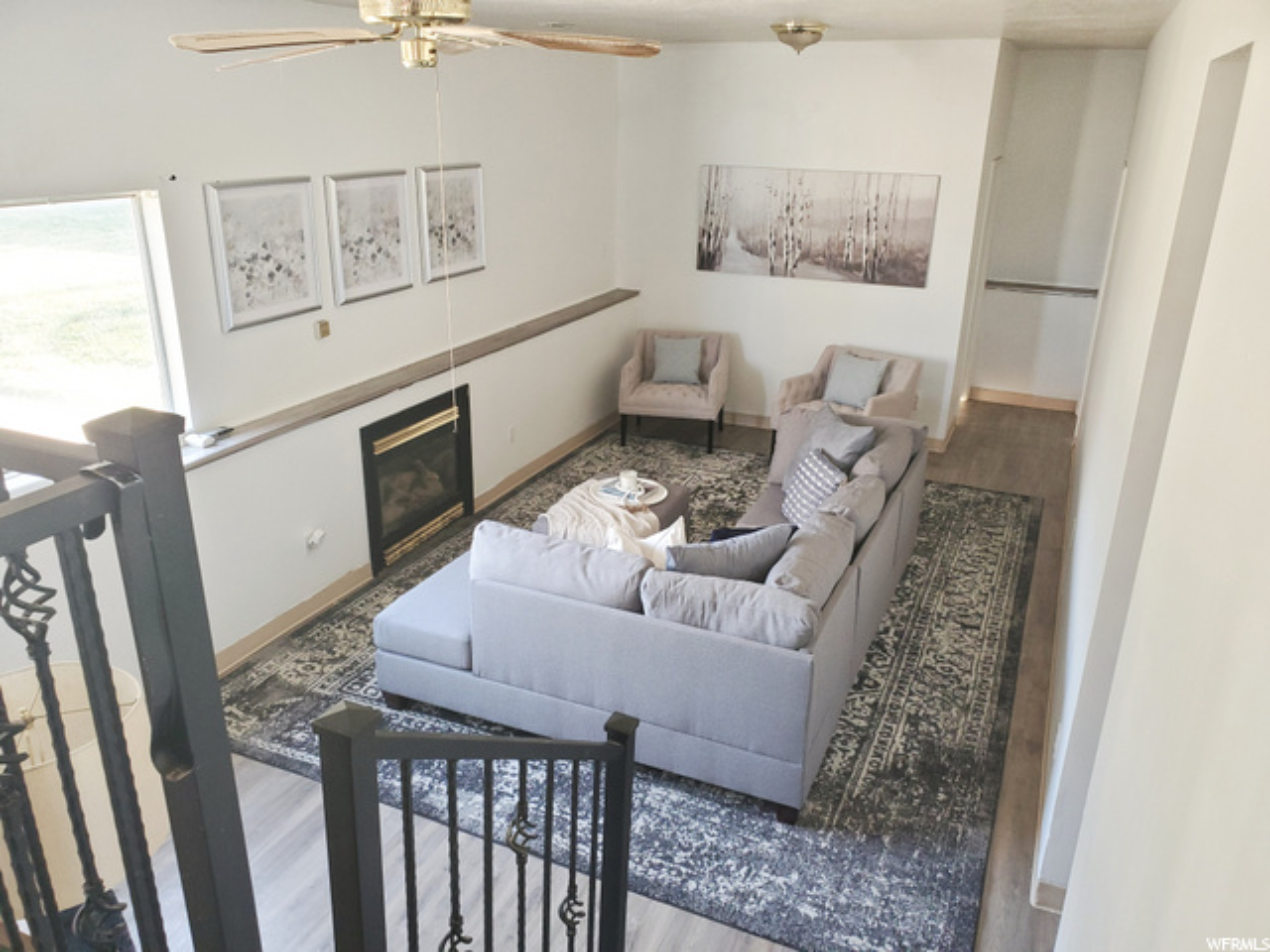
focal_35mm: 26
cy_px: 476
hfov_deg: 67.3
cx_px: 635
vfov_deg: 53.1
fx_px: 954
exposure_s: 1/39.1
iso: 320
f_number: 2.4
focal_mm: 4.3
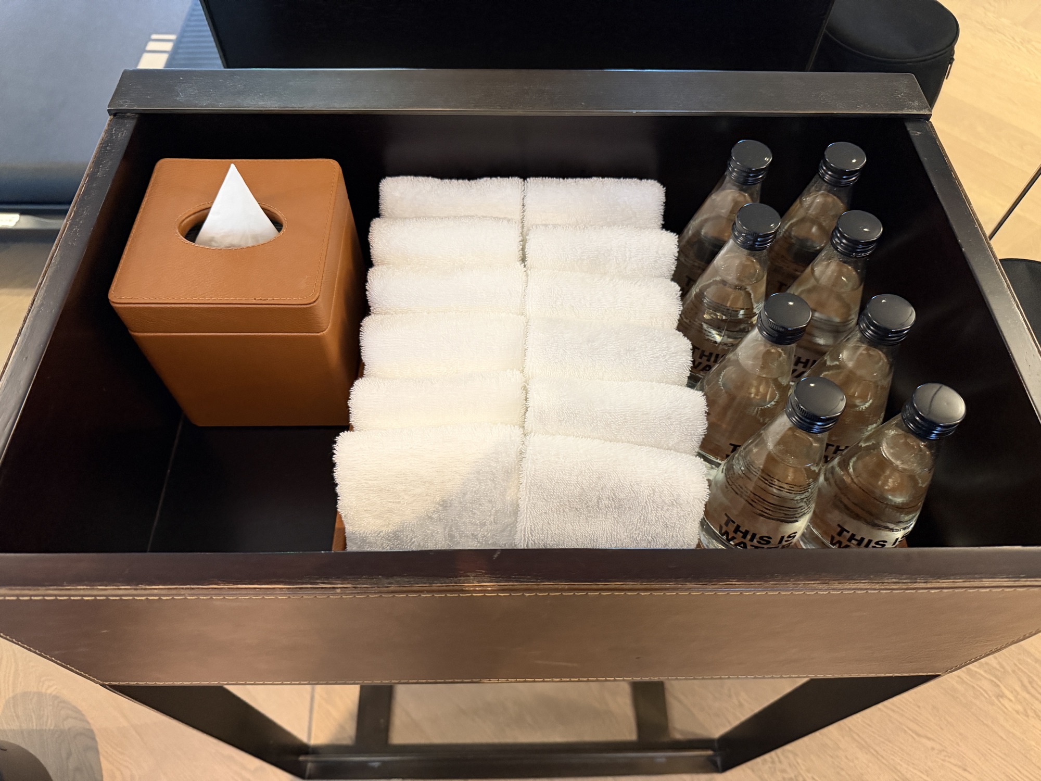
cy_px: 390
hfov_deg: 71.6
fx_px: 722
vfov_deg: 56.8
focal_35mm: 24
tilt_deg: -56.9
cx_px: 520
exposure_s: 1/60
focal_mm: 6.76
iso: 640
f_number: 1.78
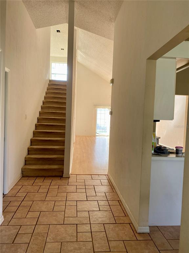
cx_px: 94
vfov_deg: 67.3
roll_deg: -1.8
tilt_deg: -1.7
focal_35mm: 26
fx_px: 189
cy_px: 126
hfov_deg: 53.1
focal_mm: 4.25
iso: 64
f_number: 1.8
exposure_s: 1/122
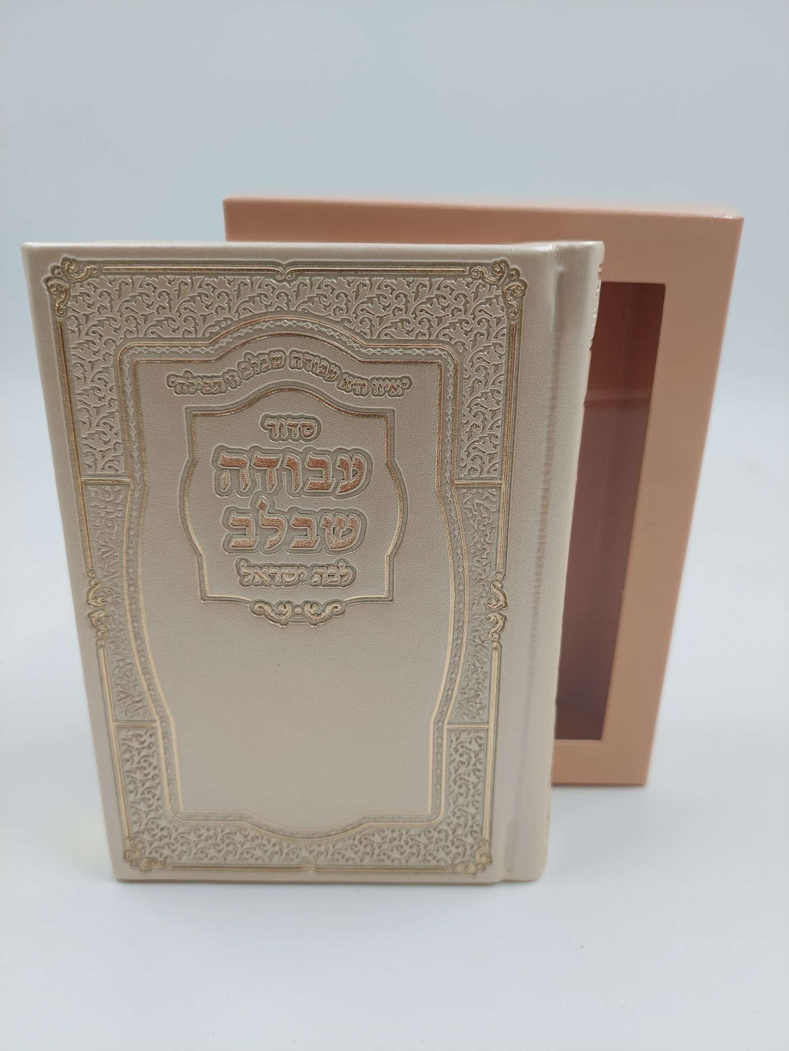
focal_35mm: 24
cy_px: 526
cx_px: 394
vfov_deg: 71.6
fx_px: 729
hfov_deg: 56.8
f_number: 1.8
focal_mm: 5.23
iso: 40
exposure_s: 1/129
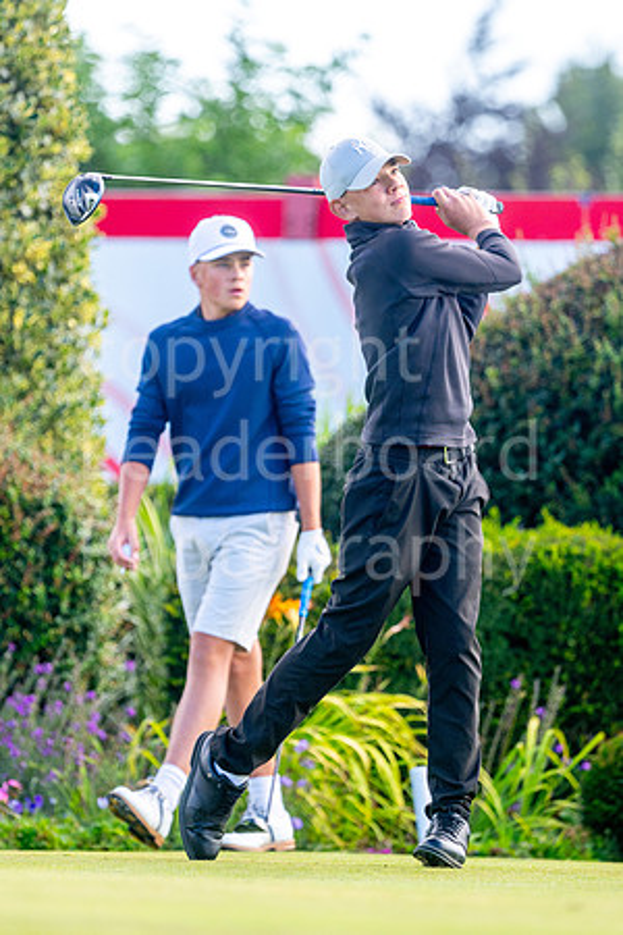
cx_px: 312
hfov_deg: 3.1
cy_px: 468
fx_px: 11680
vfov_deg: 4.6
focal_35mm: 450
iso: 320
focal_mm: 300
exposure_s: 1/800
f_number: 4
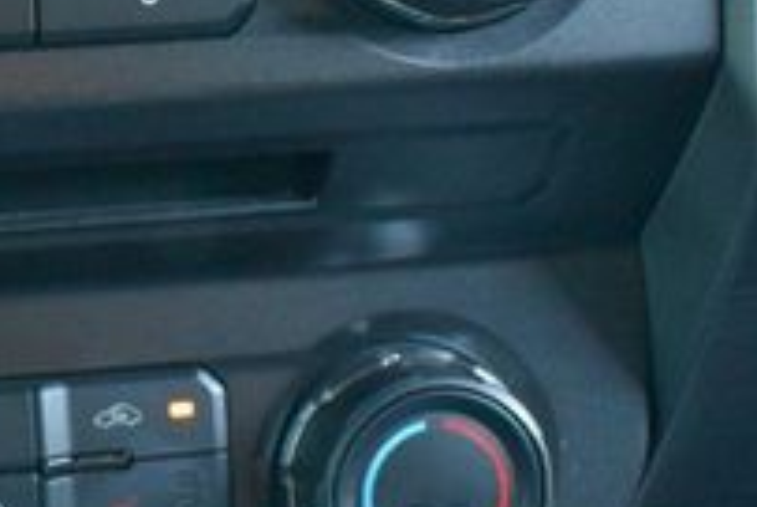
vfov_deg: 16.1
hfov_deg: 22.9
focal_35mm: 85
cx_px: -11
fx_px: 1790
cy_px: 222
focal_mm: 18
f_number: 3.5
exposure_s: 1/125
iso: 4000
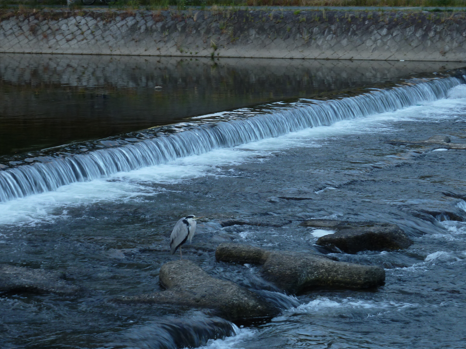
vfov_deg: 14.8
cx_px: 242
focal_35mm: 100
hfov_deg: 19.6
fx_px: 1346
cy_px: 159
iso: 80
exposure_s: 1/25
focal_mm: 14.7
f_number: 4.3
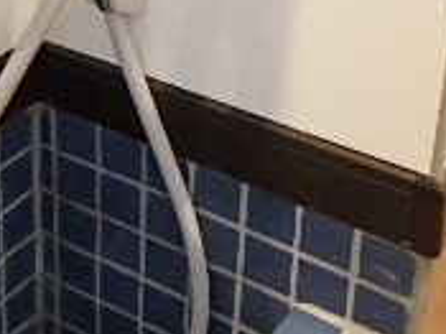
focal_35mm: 77
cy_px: -74
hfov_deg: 25.1
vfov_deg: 18.1
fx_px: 991
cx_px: 110
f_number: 3.5
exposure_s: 1/10
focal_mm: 3.7
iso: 800
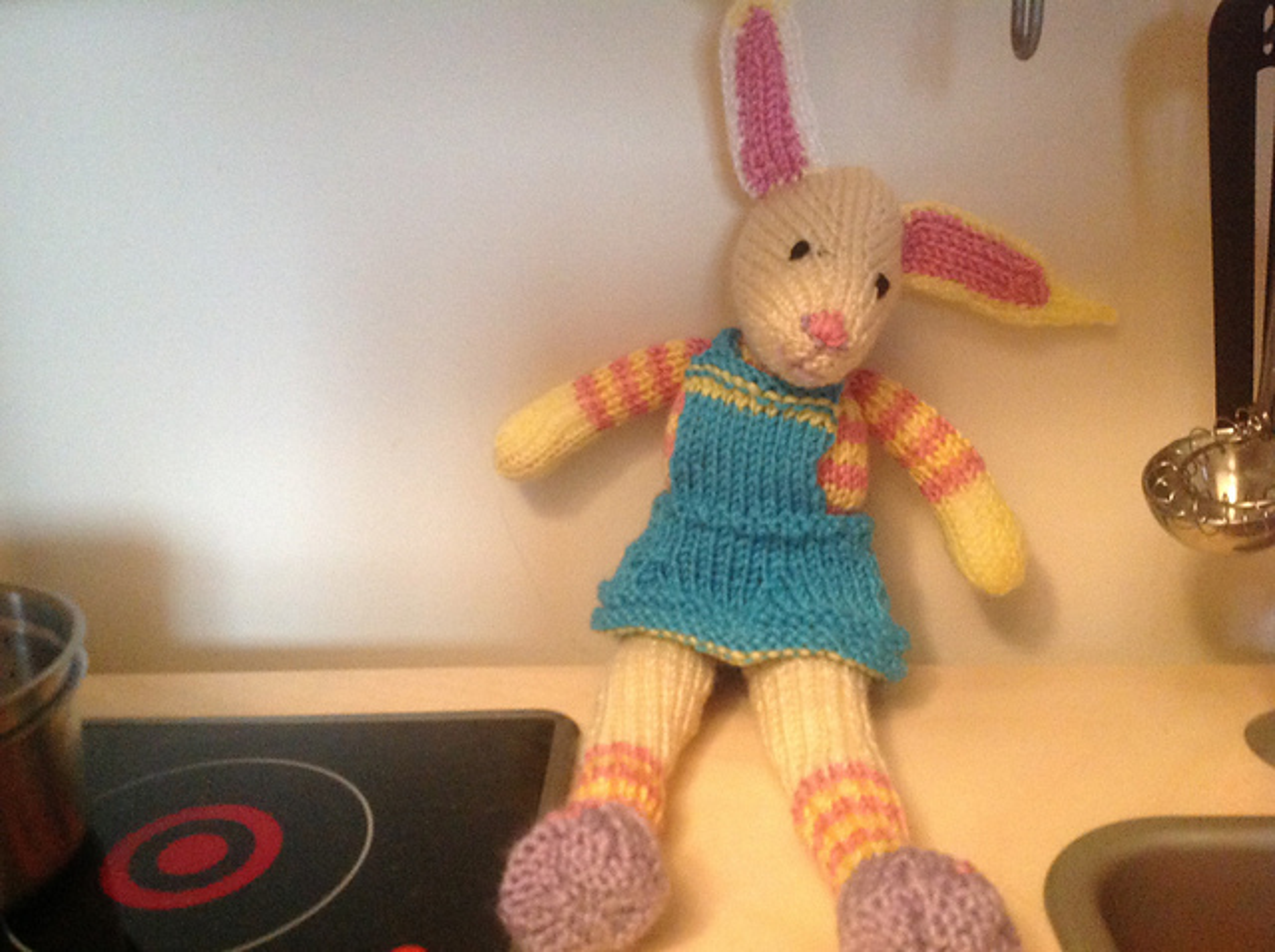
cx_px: 638
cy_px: 476
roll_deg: +2.8
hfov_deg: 52.7
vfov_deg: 40.6
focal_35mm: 35
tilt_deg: -16.1
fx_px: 1287
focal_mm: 4.28
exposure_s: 1/15
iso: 500
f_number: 2.4
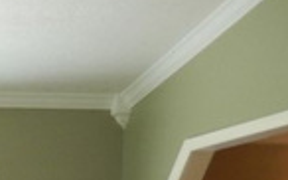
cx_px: -180
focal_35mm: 116
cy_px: 415
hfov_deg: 16.0
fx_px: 910
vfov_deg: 10.0
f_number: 3.4
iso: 160
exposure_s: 1/30
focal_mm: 4.5
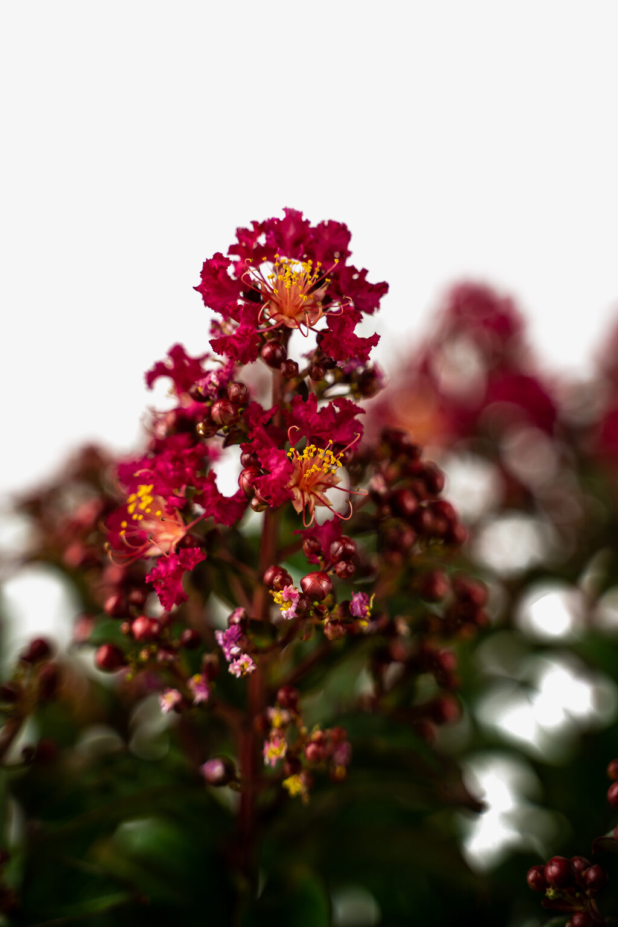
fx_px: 1931
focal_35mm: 75
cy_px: 464
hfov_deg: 18.2
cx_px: 309
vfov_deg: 27.0
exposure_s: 1/200
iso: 250
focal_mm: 75
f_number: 3.2
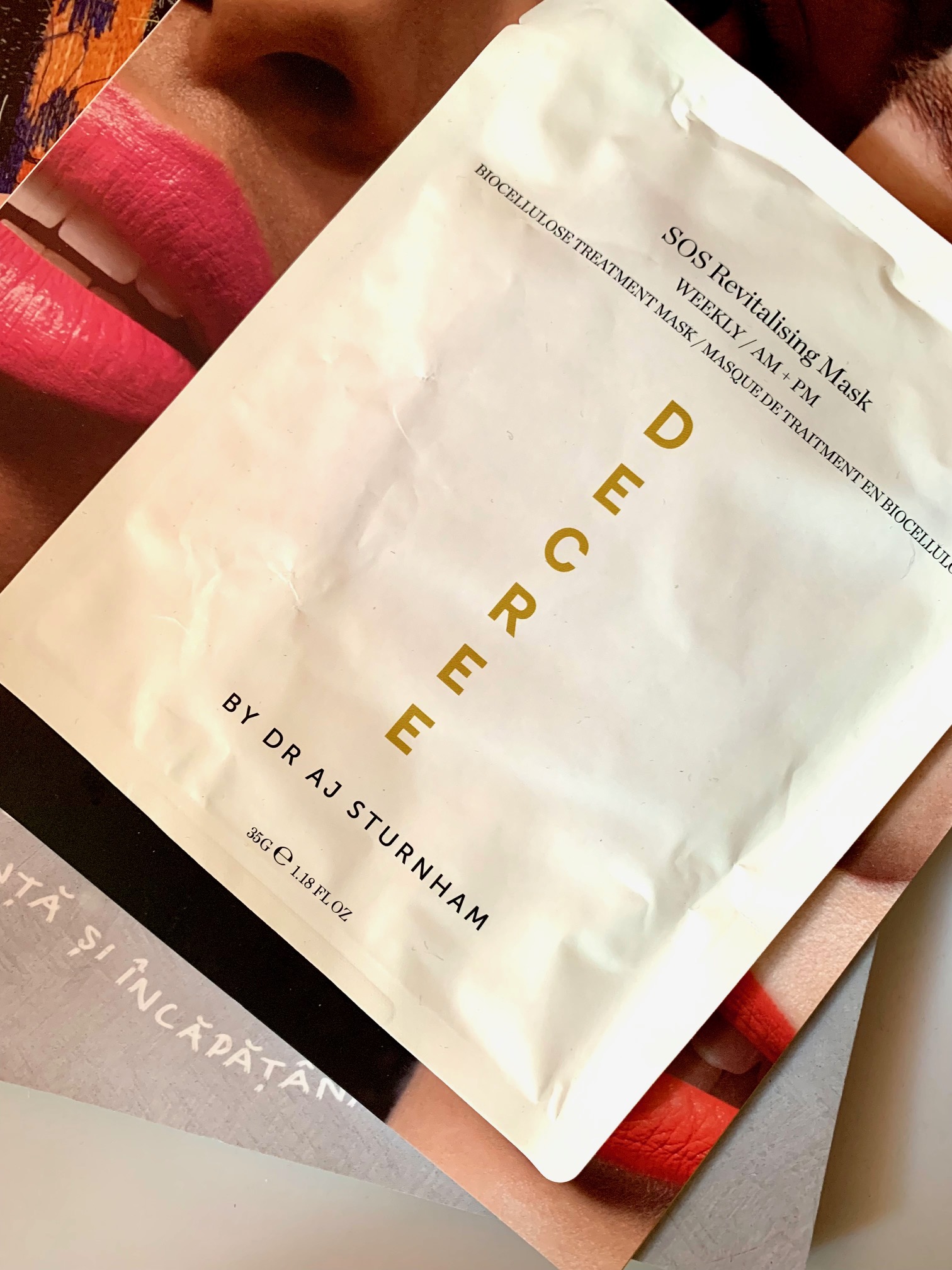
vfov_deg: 67.3
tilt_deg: -85.7
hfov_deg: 53.1
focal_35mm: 26
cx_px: 476
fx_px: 953
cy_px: 635
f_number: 1.8
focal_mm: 4.25
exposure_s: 1/60
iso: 200
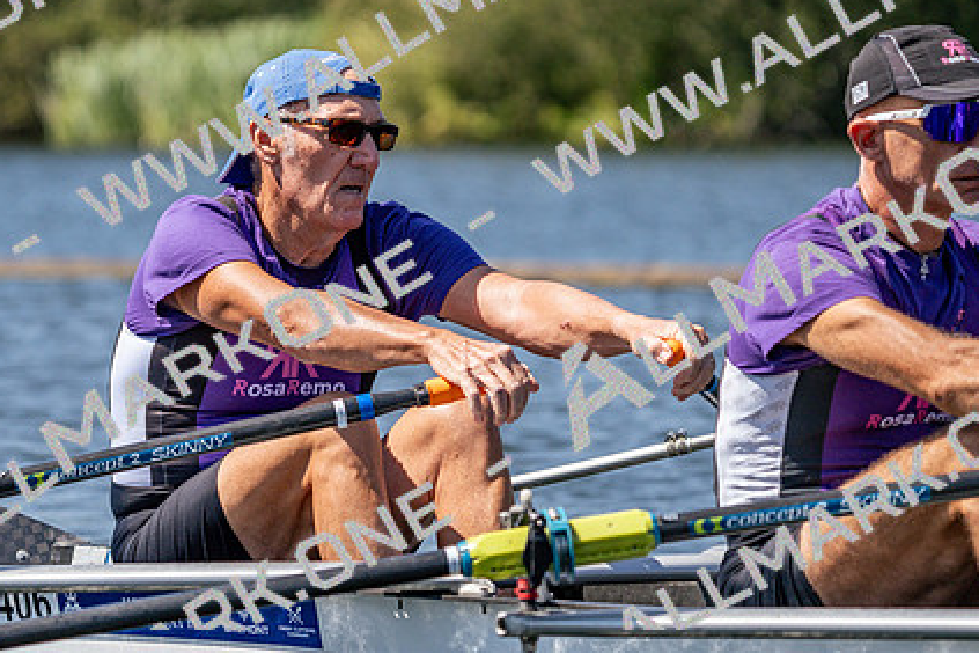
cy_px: 233
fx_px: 9653
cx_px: 363
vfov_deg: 3.9
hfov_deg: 5.8
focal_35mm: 355
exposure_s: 1/2000
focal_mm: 259
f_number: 5.6
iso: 320
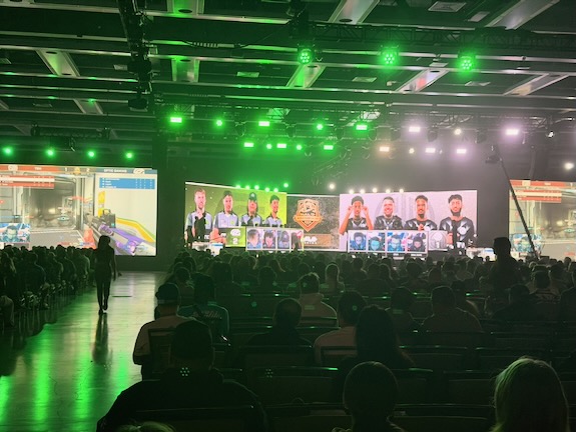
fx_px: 799
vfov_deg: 30.3
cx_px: 288
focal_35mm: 48
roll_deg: -1.0
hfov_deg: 39.6
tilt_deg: +1.3
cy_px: 216
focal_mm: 6.76
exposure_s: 1/60
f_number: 1.78
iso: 250
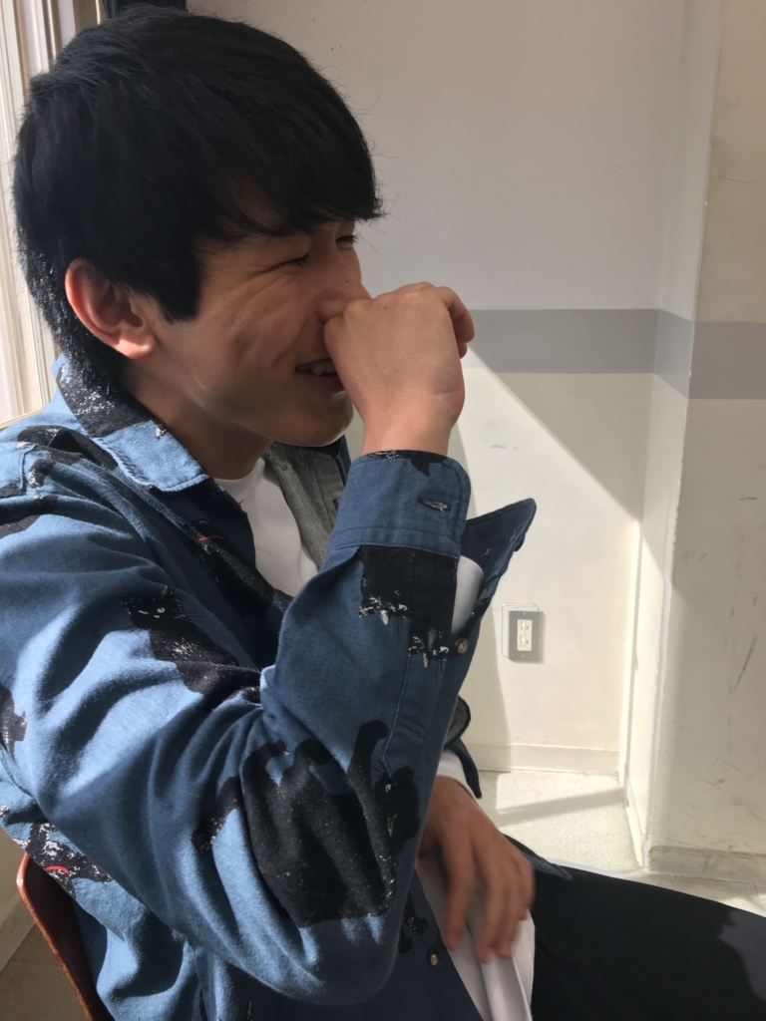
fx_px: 856
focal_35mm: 29
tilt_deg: -13.8
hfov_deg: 48.2
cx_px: 383
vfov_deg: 61.7
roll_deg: -0.3
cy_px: 510
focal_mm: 4.15
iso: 40
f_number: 2.2
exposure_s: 1/120
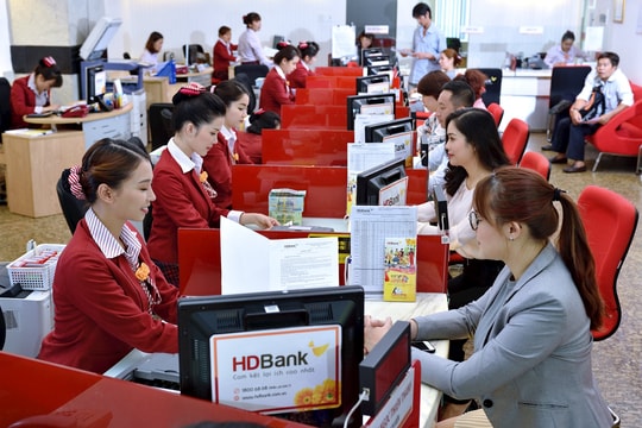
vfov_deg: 27.0
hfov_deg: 39.6
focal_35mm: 50
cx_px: 321
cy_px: 214
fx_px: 892
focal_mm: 50
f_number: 5.6
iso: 800
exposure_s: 1/80
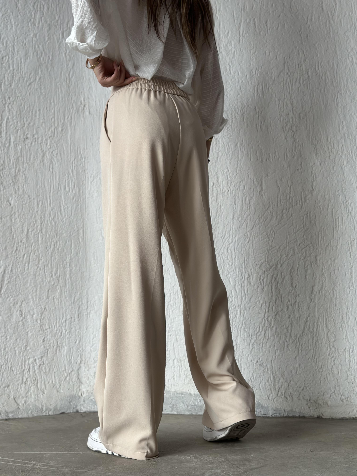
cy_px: 238
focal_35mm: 48
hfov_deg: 30.3
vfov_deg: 39.7
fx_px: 660
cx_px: 178
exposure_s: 1/206
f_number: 1.78
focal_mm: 6.86
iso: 80
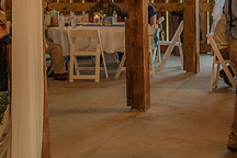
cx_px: 304
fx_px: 619
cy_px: 14
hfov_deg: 20.0
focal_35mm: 94
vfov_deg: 14.4
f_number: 2.5
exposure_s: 1/200
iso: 640
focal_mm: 35
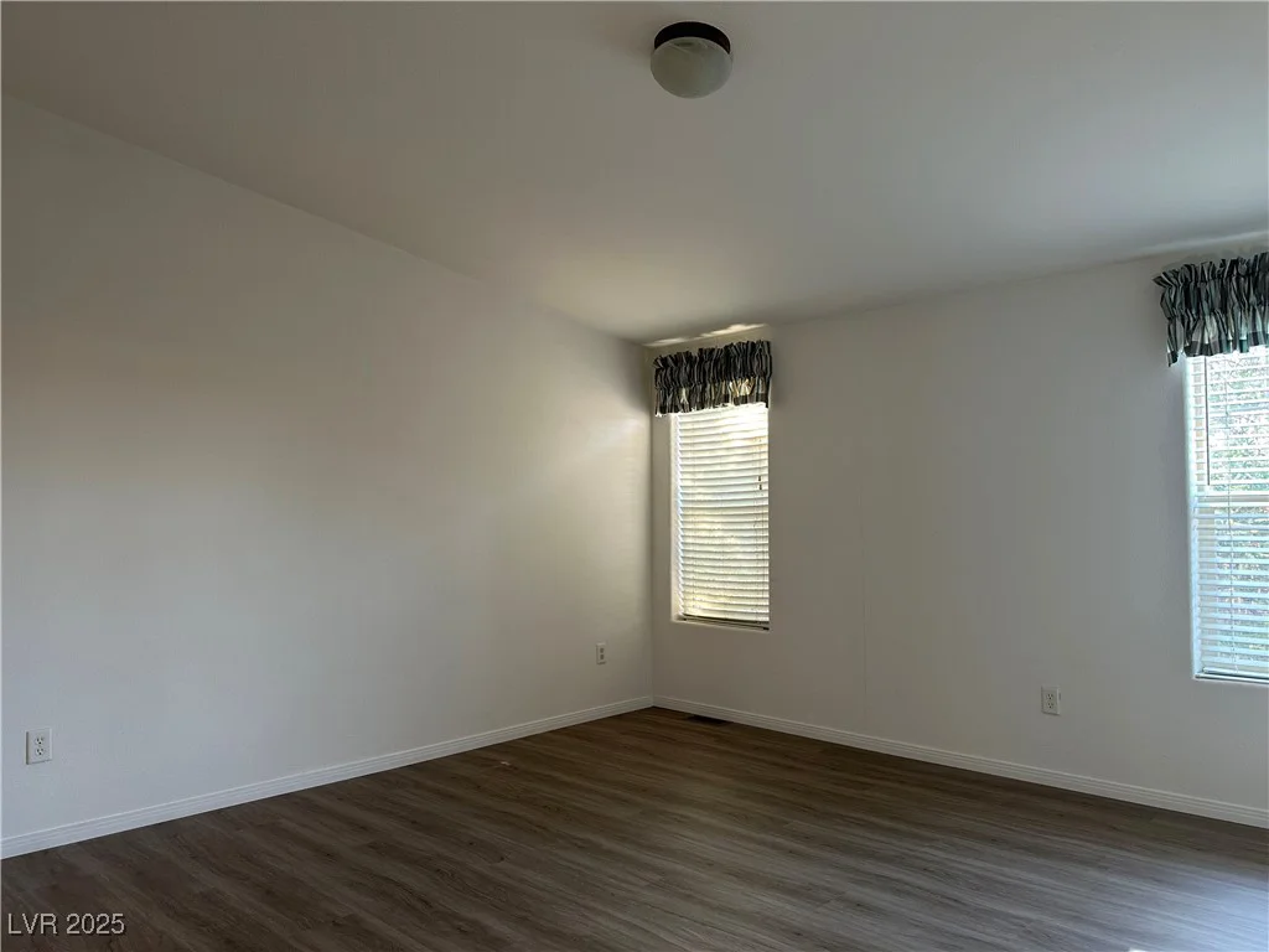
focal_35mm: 24
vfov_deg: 56.8
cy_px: 476
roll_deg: -0.1
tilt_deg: +2.9
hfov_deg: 71.6
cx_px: 634
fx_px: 880
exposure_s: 1/60
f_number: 1.78
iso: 125
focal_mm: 6.86
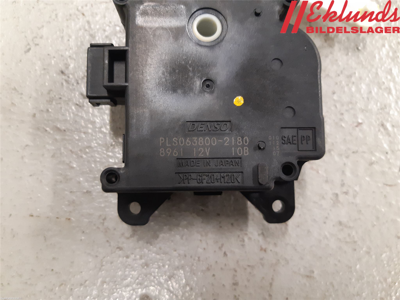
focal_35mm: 26
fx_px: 300
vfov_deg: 53.1
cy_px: 150
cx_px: 200
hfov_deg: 67.3
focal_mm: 3.93
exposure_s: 1/33
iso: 250
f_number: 1.7
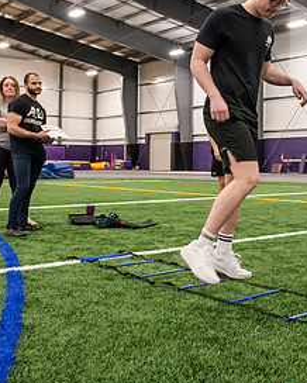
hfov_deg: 30.7
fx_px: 545
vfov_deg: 38.4
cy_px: 133
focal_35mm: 48
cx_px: 248
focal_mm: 24
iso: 2000
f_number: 3.5
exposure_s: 1/125
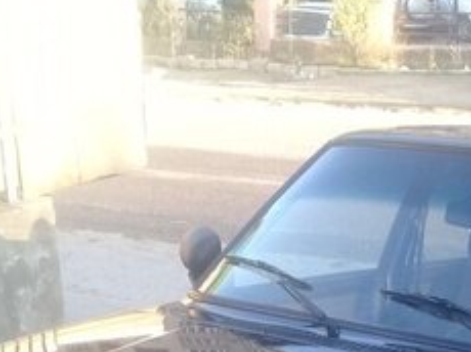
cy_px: 496
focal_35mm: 89
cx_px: 403
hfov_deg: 21.6
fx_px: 1210
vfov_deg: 15.5
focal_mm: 3.3
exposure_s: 1/60
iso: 64
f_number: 2.2
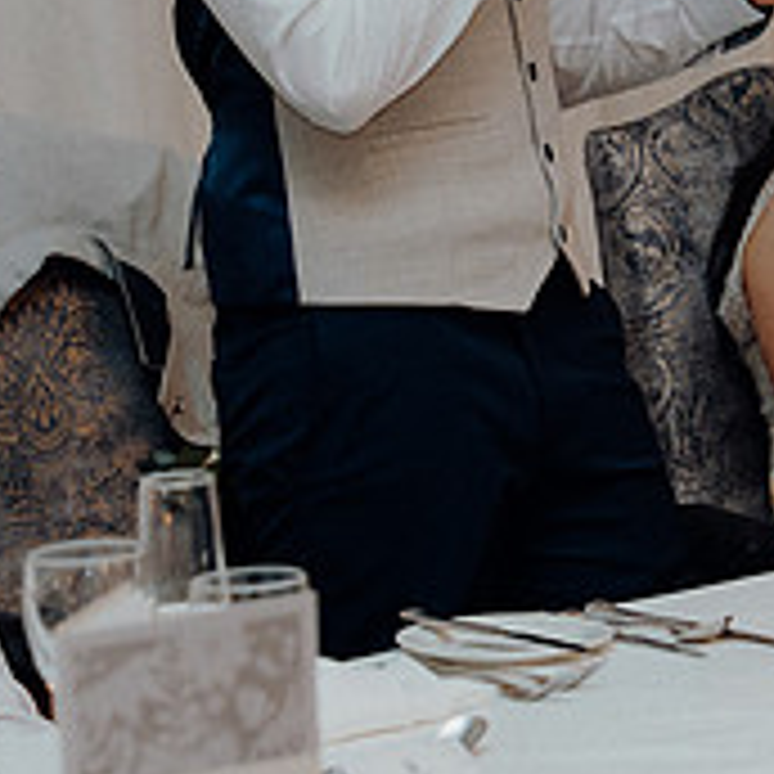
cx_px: 698
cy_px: -29
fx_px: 4705
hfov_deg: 9.4
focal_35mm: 186
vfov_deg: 9.3
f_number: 3.5
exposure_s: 1/160
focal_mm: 65
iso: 2500
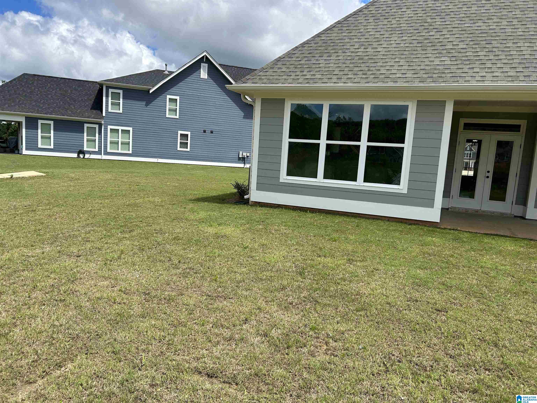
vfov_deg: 53.1
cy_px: 202
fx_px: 403
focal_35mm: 26
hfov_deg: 67.3
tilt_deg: -4.6
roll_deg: -2.6
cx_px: 268
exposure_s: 1/4115
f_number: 1.5
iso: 50
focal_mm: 5.7
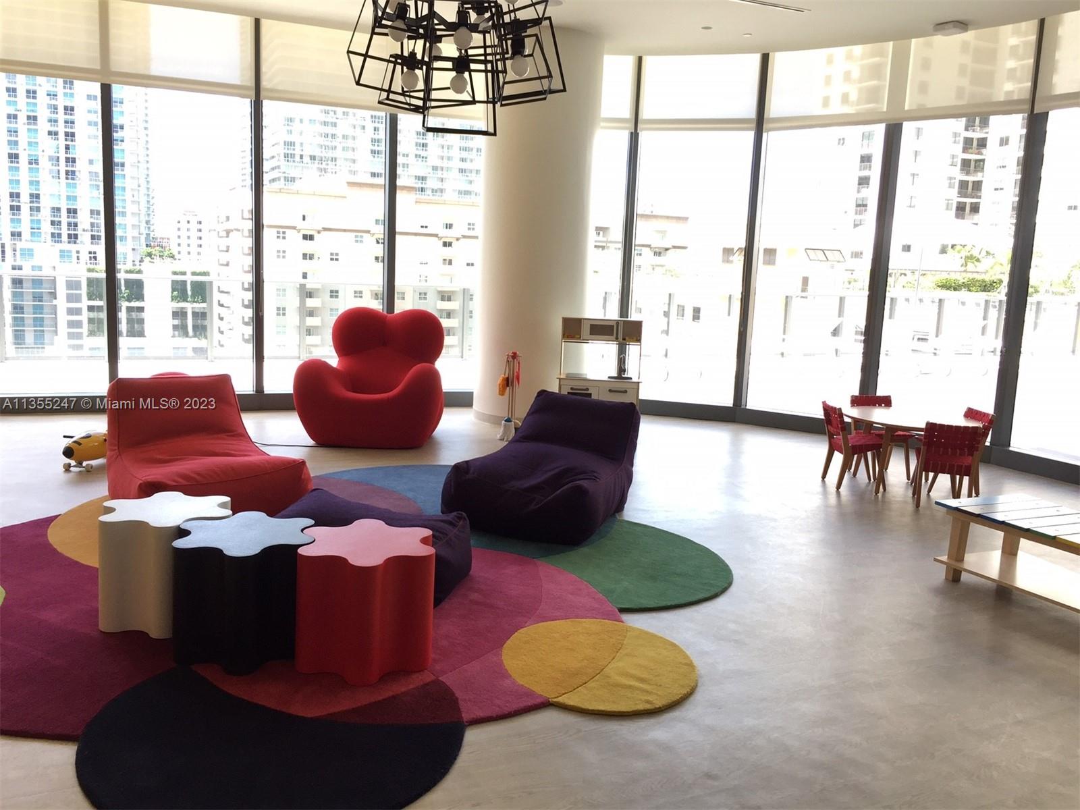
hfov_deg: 61.7
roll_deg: -4.1
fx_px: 905
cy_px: 405
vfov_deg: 48.2
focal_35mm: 29
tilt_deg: -8.9
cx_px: 540
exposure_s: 1/60
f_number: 2.2
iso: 40
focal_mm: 4.15
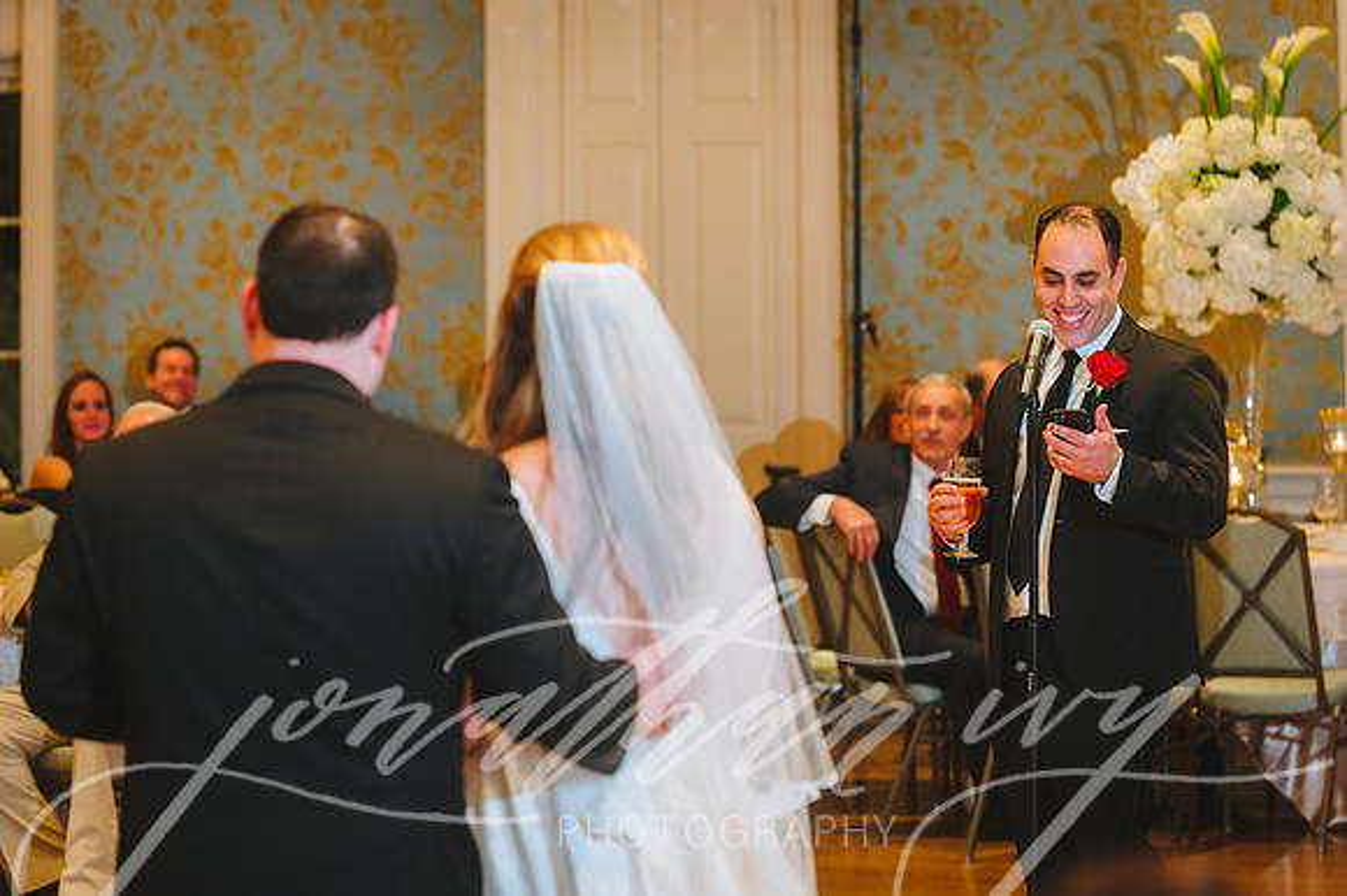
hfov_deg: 16.4
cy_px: 448
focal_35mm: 125
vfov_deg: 11.0
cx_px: 674
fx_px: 4674
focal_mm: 125
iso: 2500
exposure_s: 1/60
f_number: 2.8
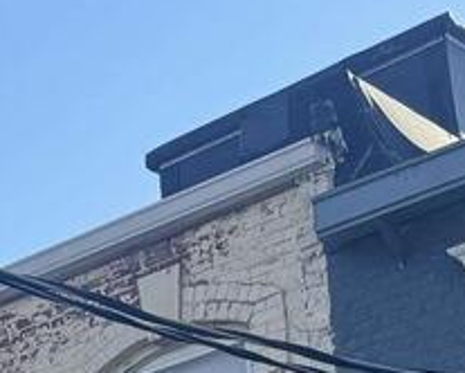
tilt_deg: +7.3
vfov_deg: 8.4
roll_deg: +1.3
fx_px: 2245
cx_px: -723
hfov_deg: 10.0
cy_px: 1020
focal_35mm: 163
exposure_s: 1/2959
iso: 80
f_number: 1.78
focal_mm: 6.76
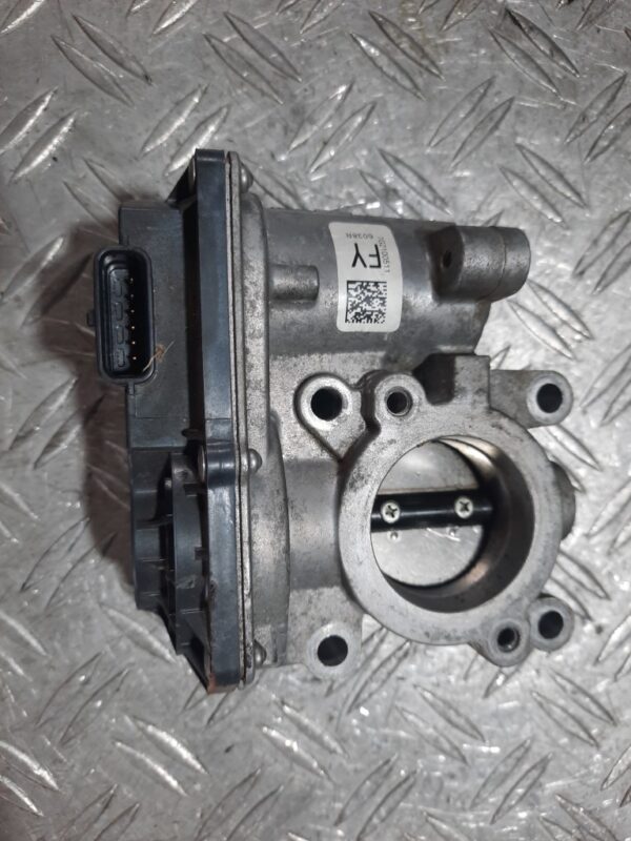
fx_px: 608
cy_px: 420
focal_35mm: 25
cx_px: 316
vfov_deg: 69.4
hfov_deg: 54.9
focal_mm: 4.6
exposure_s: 1/50
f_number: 2
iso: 160
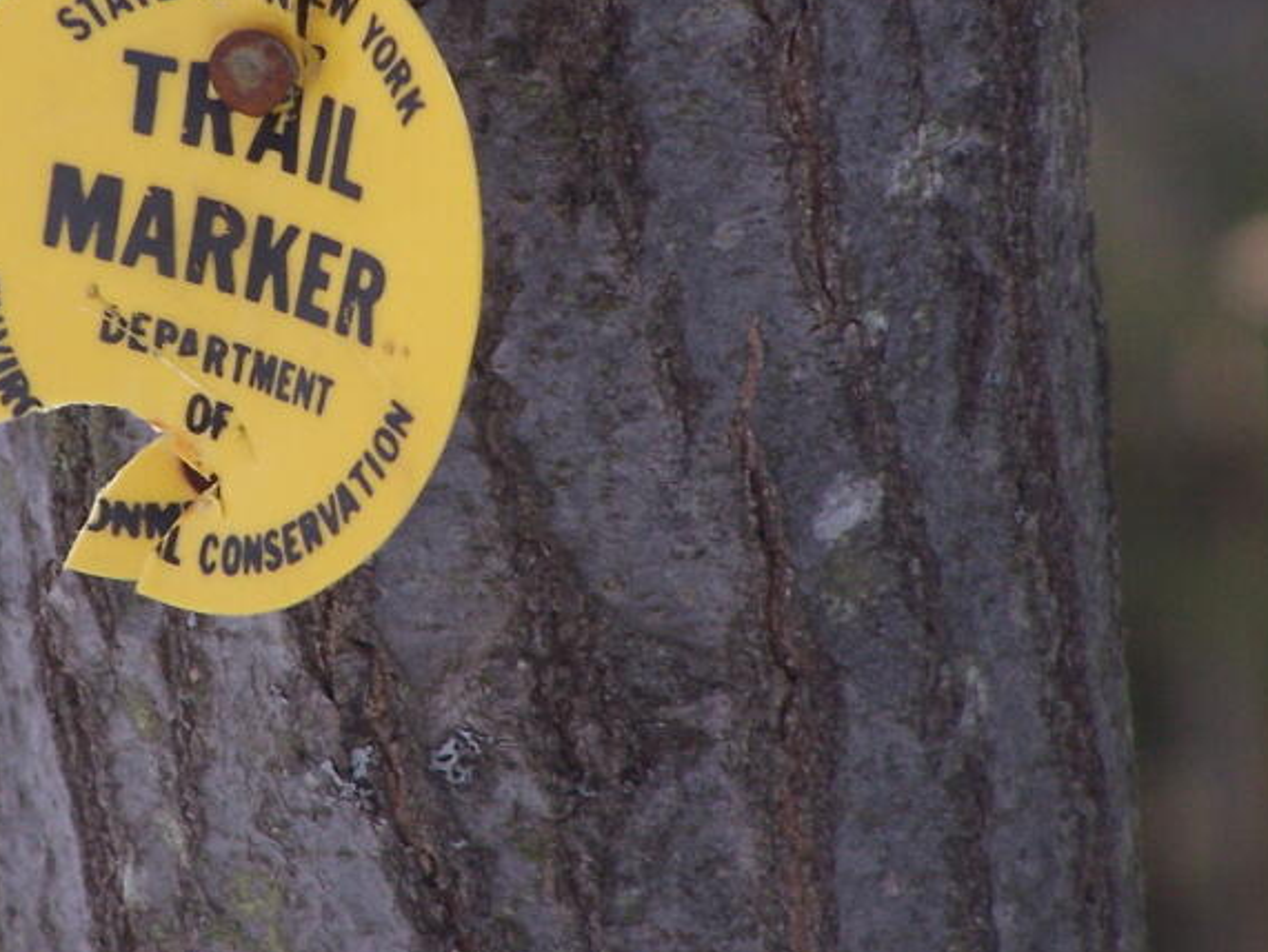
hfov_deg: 2.9
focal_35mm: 681
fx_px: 24961
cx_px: 340
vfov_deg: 2.2
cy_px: 293
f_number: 3.7
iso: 140
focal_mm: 63
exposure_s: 1/320
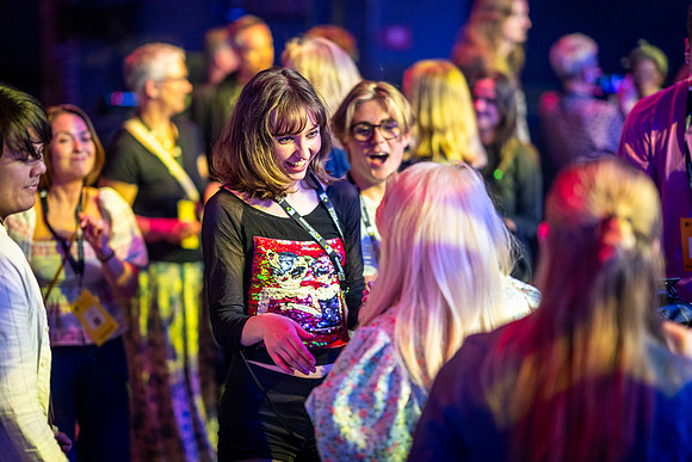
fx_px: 1634
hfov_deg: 23.9
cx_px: 346
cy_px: 231
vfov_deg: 16.1
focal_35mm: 85
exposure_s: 1/200
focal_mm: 85
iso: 1600
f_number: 1.4
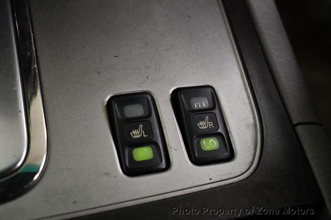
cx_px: 166
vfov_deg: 25.0
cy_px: 110
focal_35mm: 54
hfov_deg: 36.9
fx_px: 496
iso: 2200
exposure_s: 1/125
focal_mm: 36
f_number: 4.8
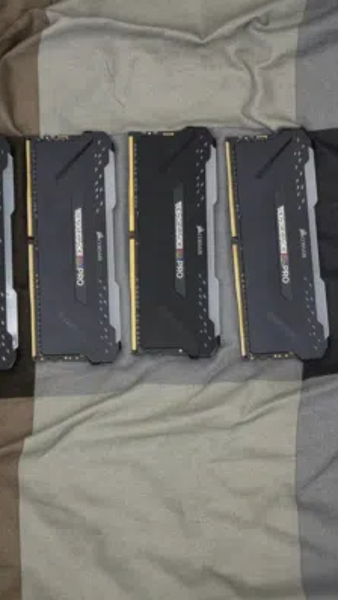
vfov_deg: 17.0
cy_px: 300
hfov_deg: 9.6
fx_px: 2007
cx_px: 137
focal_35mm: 126
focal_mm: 18.6
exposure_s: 1/33.3
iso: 1250
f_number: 2.9
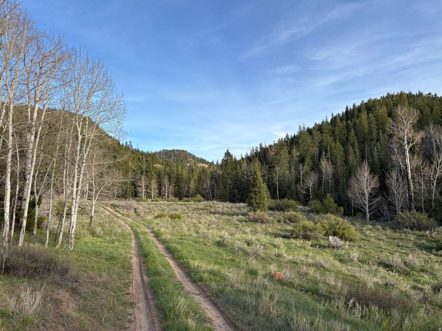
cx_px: 221
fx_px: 332
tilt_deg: +5.1
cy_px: 166
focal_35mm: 26
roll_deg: +2.1
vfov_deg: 53.1
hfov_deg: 67.3
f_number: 1.6
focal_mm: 5.96
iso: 50
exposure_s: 1/1263
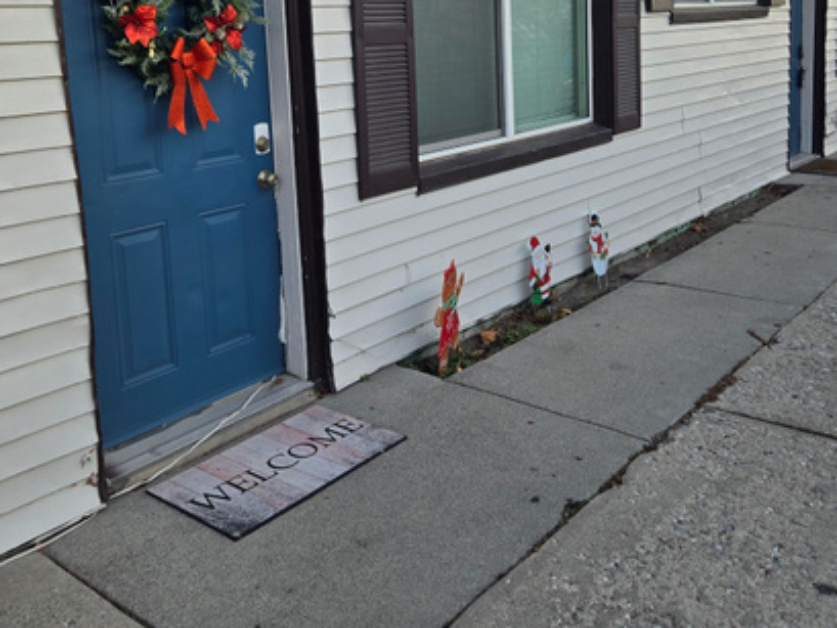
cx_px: 417
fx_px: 871
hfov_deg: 51.3
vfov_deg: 38.5
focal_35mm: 36
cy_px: 147
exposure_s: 1/191
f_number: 1.8
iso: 25
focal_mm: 5.4
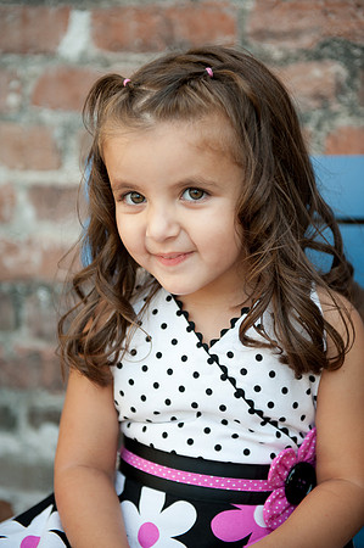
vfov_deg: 28.9
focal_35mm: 70
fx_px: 1064
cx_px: 182
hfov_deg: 19.4
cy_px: 274
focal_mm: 70
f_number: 2.8
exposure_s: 1/200
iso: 200
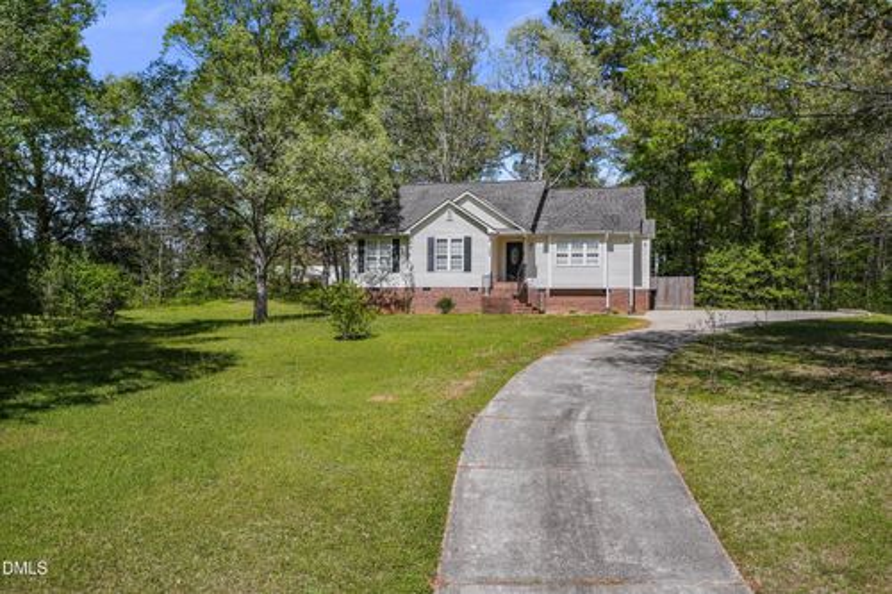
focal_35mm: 35
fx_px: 867
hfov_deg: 54.5
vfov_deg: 37.8
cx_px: 446
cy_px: 297
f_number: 9
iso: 640
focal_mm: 35
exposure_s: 1/640
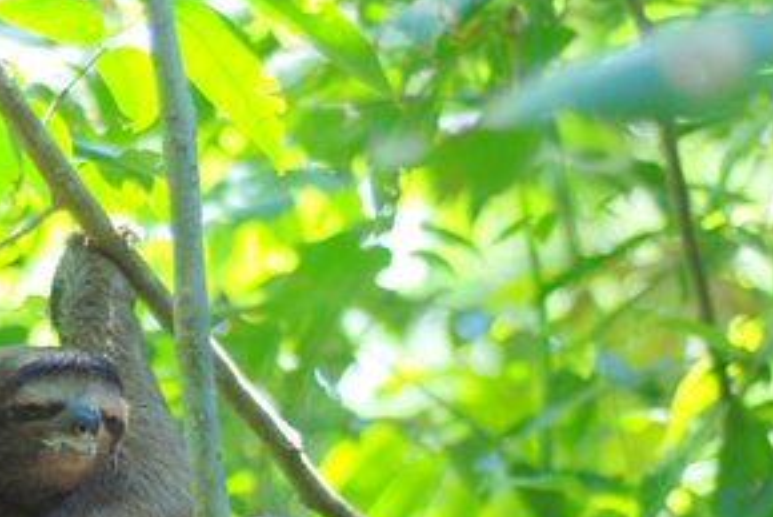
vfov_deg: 7.1
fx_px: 4170
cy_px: 448
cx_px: 80
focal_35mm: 194
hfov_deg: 10.5
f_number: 1.8
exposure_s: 1/160
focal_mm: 50
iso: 100
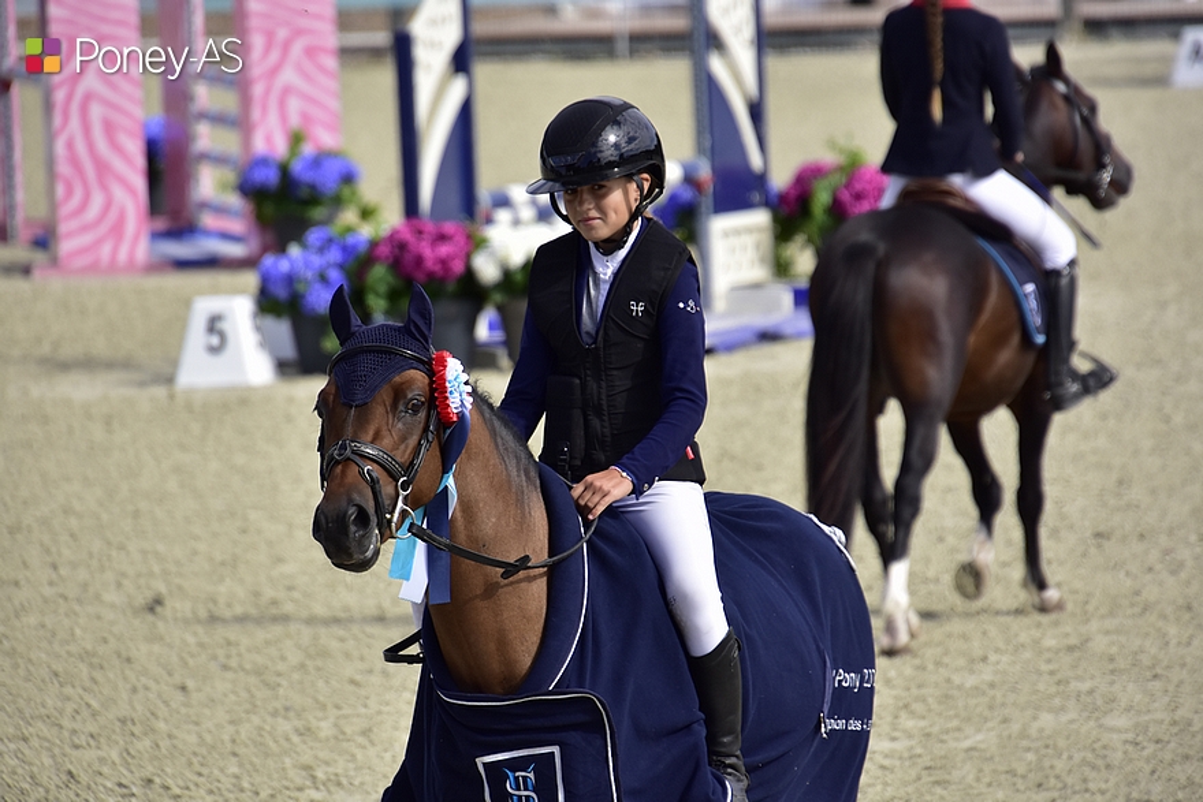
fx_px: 12532
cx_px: 602
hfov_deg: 5.5
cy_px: 401
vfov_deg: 3.7
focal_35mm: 375
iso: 400
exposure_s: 1/1500
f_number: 6.3
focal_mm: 250
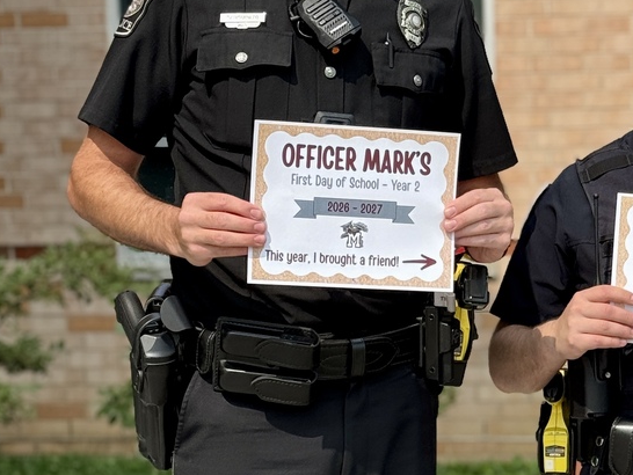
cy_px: 136
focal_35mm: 90
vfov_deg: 16.4
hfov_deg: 21.3
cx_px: 569
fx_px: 1646
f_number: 1.78
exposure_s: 1/5376
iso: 64
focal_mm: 6.76
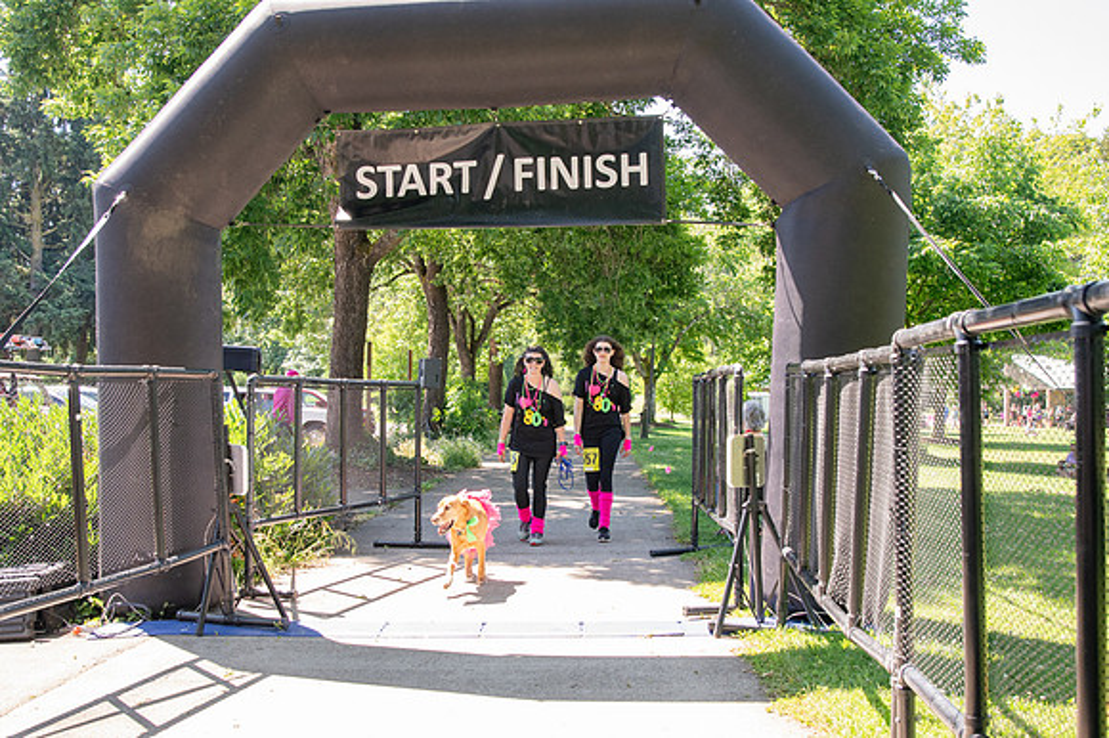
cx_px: 554
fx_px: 1108
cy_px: 369
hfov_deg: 53.2
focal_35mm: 36
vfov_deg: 36.8
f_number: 4
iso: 500
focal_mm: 24
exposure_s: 1/400
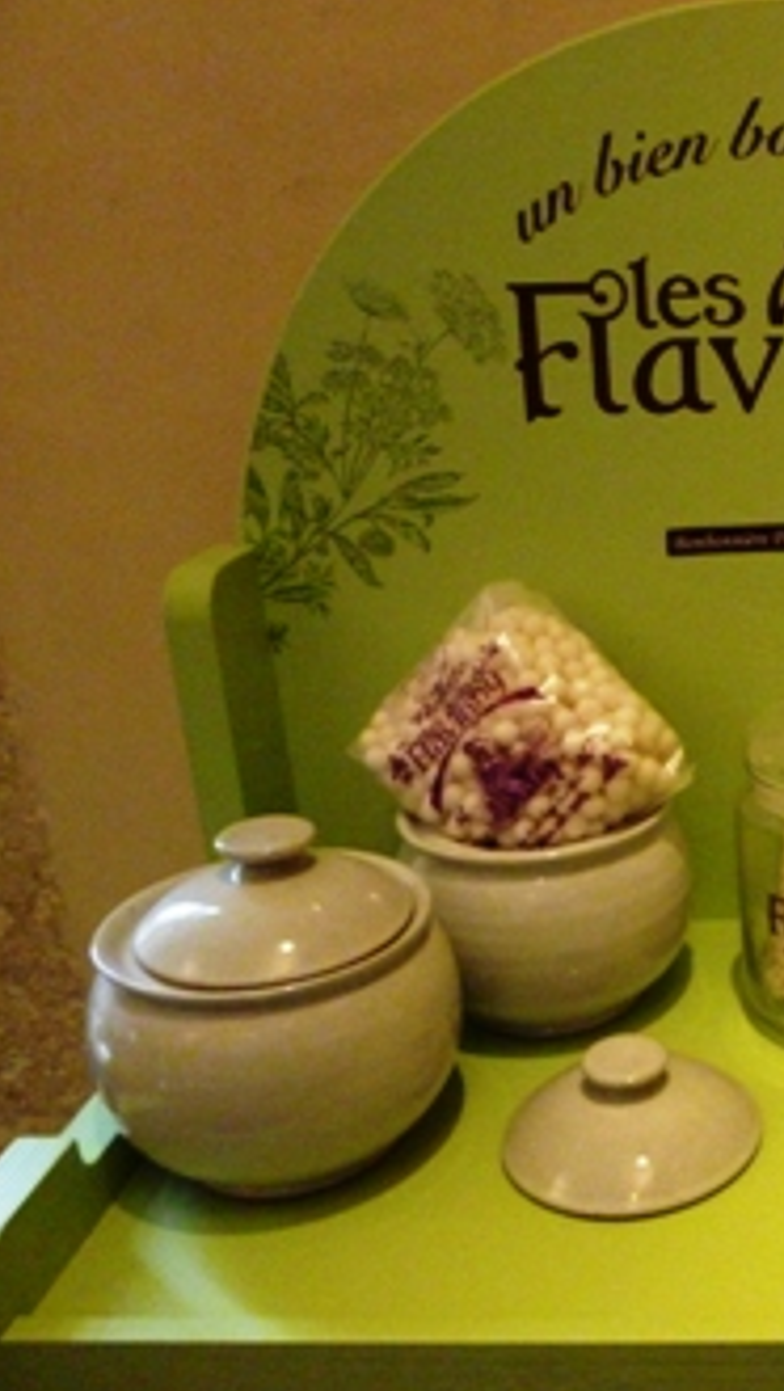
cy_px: 696
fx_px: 1365
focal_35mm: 37
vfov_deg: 54.0
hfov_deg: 29.5
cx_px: 814
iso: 800
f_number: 3.1
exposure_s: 1/60
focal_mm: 4.5
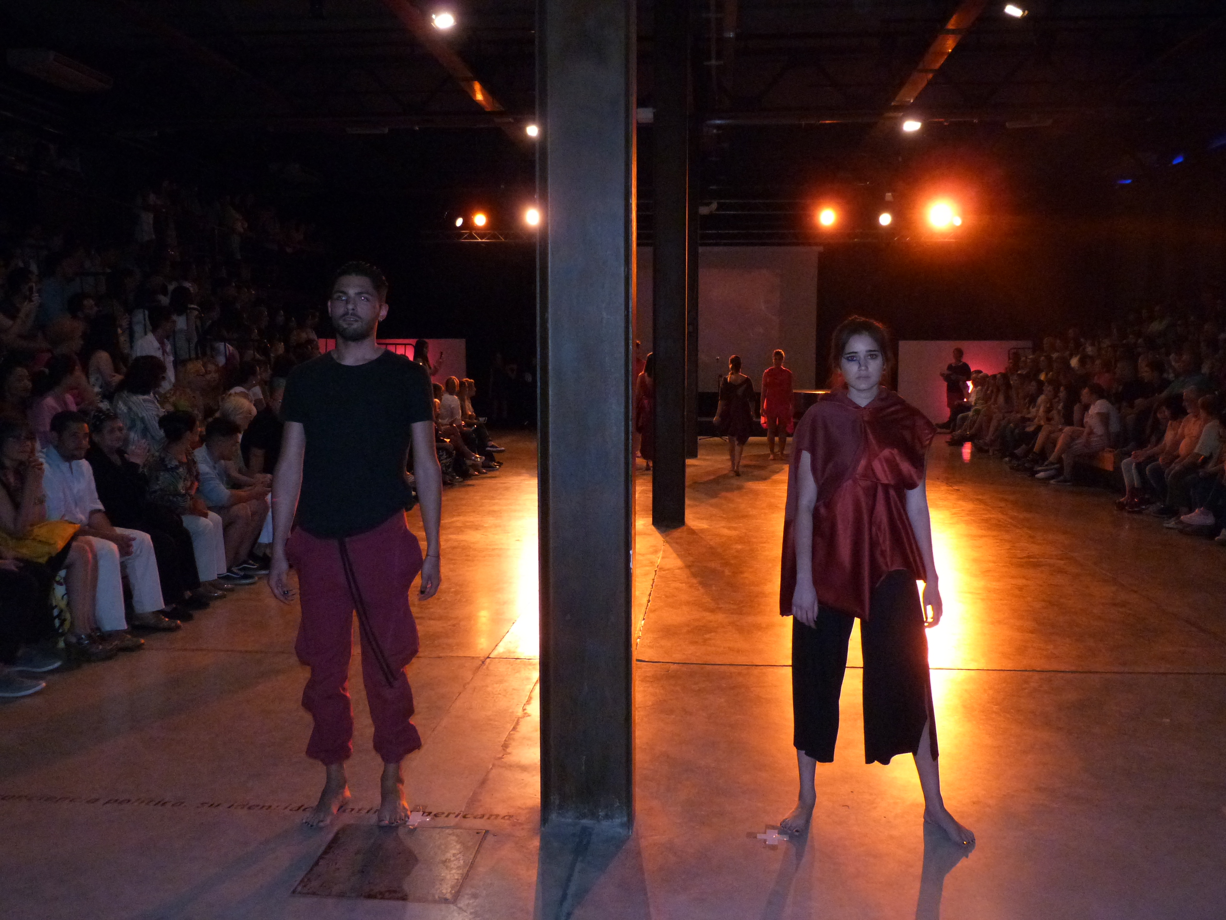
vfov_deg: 44.2
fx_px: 1133
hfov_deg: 56.8
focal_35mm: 32
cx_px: 613
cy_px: 460
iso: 400
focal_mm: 5.6
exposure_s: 1/60
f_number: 3
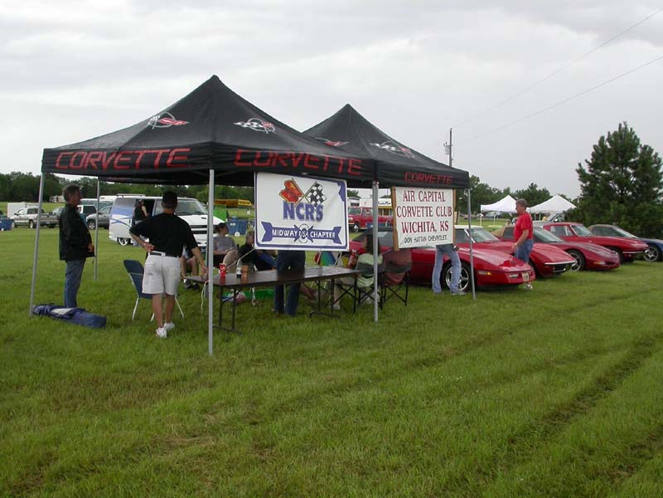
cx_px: 332
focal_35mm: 38
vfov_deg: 37.7
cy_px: 249
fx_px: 728
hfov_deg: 49.0
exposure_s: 1/148
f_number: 5.3
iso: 100
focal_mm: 7.85
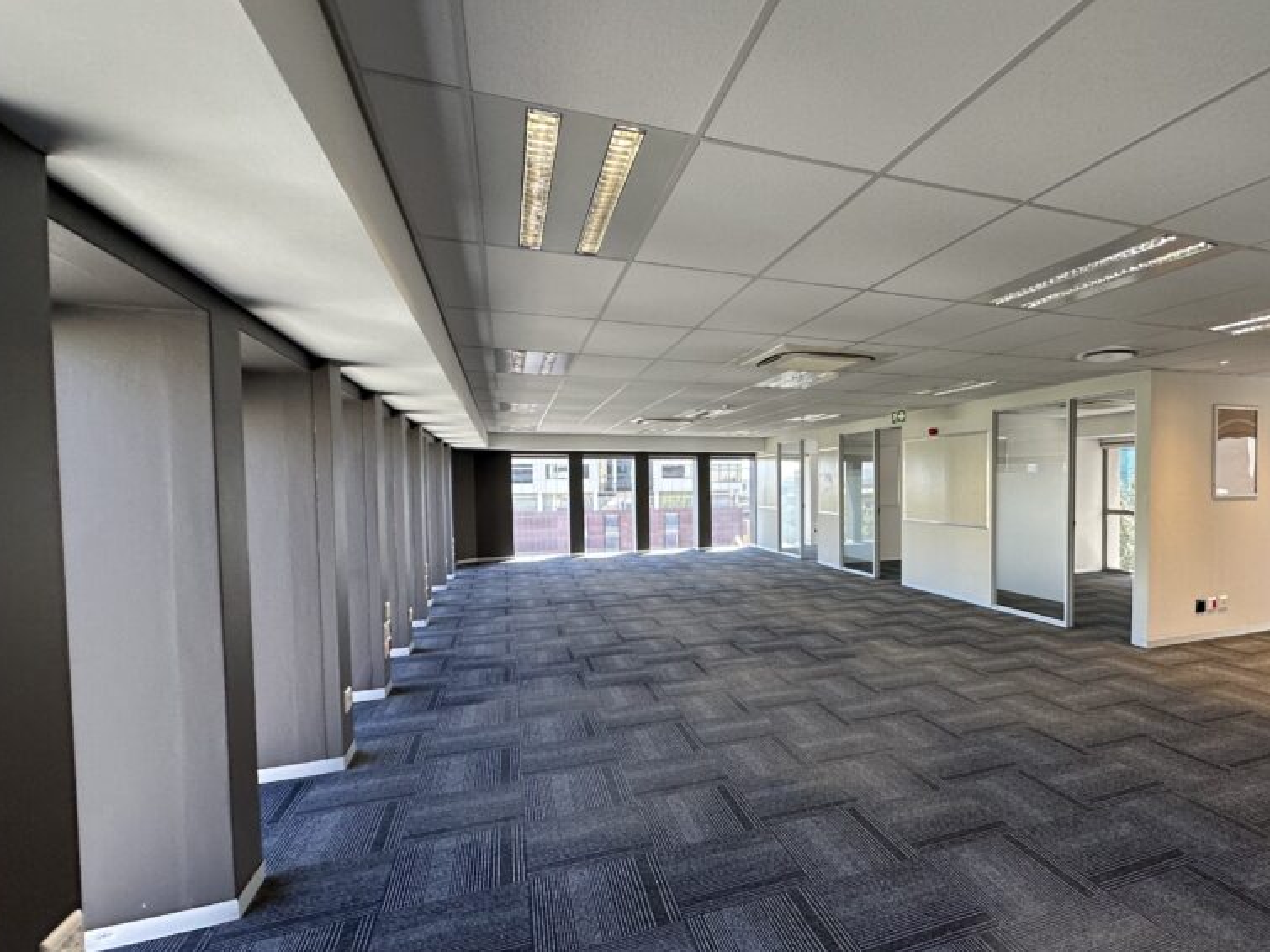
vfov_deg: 68.6
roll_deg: +0.7
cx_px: 814
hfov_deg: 82.6
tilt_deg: -4.9
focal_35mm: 19
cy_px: 508
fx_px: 697
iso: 125
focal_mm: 2.22
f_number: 2.2
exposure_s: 1/100
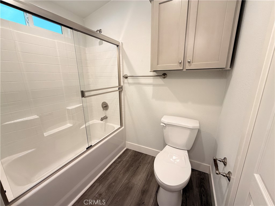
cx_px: 138
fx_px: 111
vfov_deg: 85.7
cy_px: 103
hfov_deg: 102.1
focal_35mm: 14
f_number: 2.2
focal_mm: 2.22
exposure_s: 1/120
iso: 320
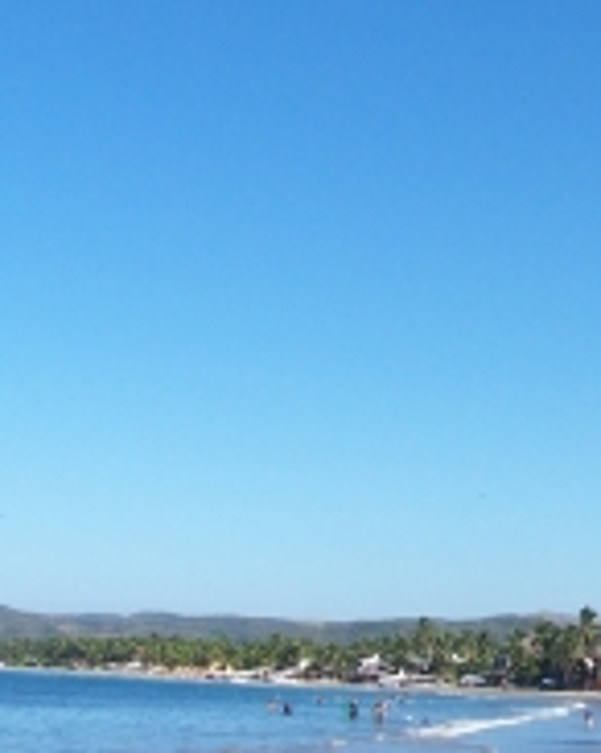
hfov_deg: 16.9
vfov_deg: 22.8
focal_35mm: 84
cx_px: 840
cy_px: 362
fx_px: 1871
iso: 80
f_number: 4
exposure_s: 1/750
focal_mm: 6
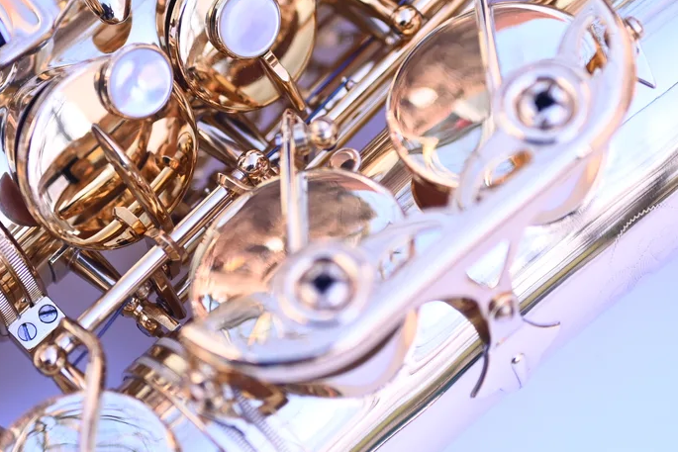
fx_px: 2750
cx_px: 345
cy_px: 79
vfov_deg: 9.4
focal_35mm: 146
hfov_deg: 14.1
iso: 450
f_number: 1.8
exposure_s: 1/3000
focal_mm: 50
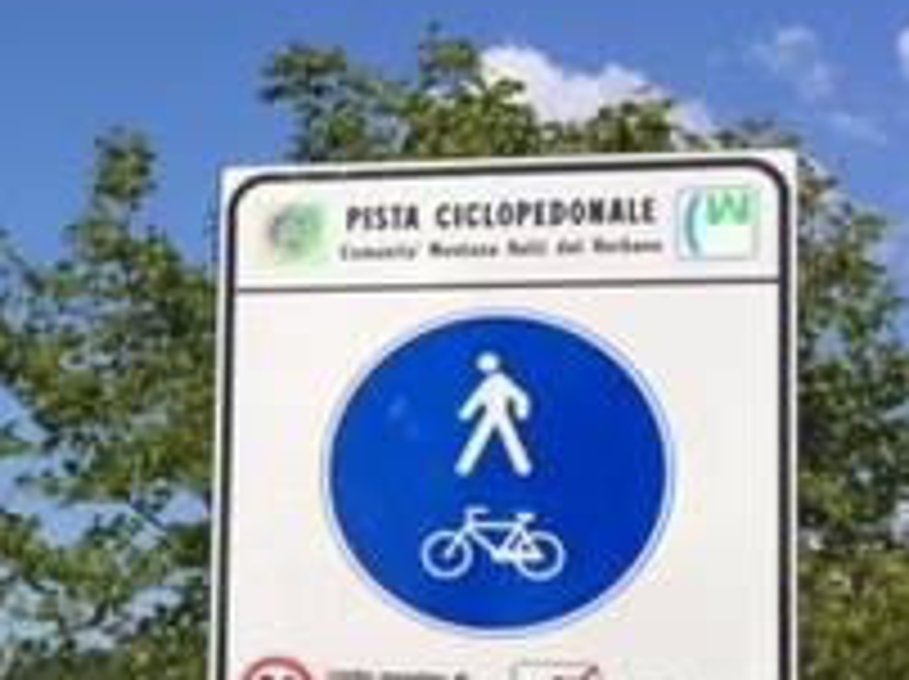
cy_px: 513
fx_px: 2413
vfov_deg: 15.9
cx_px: -302
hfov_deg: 19.5
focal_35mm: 92
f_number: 2.2
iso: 32
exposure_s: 1/3300
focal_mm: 4.15
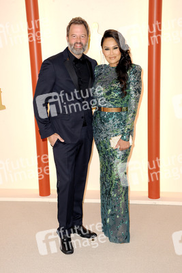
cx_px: 91
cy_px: 136
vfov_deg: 38.2
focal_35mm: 52
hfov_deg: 26.0
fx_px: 394
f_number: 6.3
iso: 1600
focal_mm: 52
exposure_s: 1/200
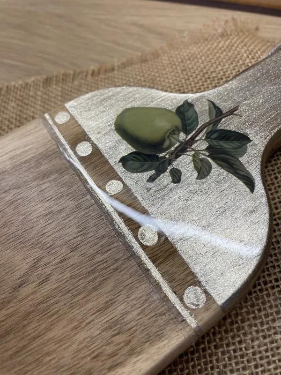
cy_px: 188
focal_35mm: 26
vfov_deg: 67.3
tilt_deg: -59.8
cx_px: 140
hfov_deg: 53.1
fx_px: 281
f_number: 1.6
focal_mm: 4.2
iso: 32
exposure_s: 1/125
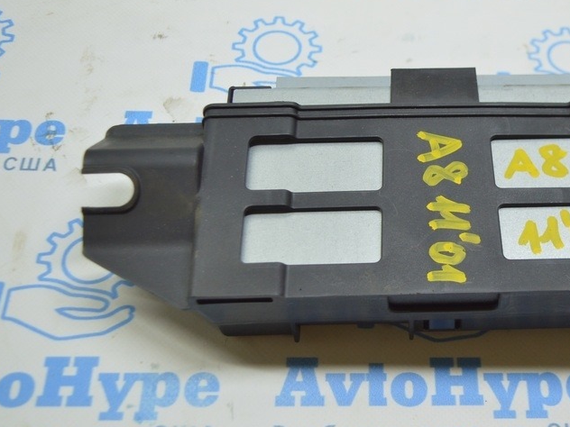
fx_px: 922
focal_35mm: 56
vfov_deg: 26.1
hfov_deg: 33.7
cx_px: 425
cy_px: 193
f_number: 4
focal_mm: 24
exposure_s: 1/60
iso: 400
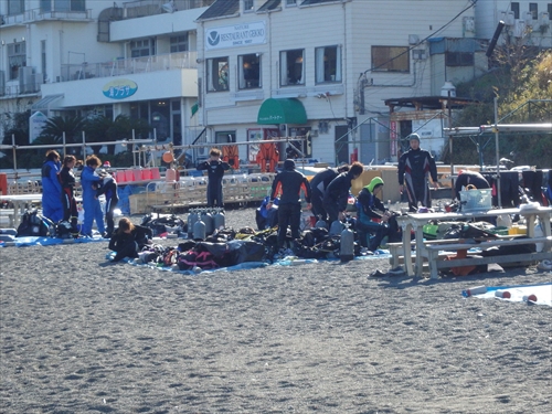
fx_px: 2025
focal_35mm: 127
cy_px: 207
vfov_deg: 11.7
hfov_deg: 15.5
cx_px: 276
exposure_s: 1/800
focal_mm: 22.8
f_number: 5.7
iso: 500
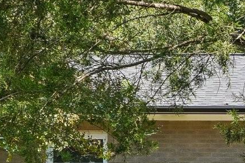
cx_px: 454
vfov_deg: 9.7
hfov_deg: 13.2
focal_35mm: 138
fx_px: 940
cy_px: 210
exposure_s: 1/30
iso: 100
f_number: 8
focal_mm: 19.5
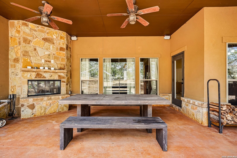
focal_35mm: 17
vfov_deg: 70.4
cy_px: 79
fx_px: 112
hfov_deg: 93.3
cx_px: 118
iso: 320
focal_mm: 17
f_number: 8
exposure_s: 1/30
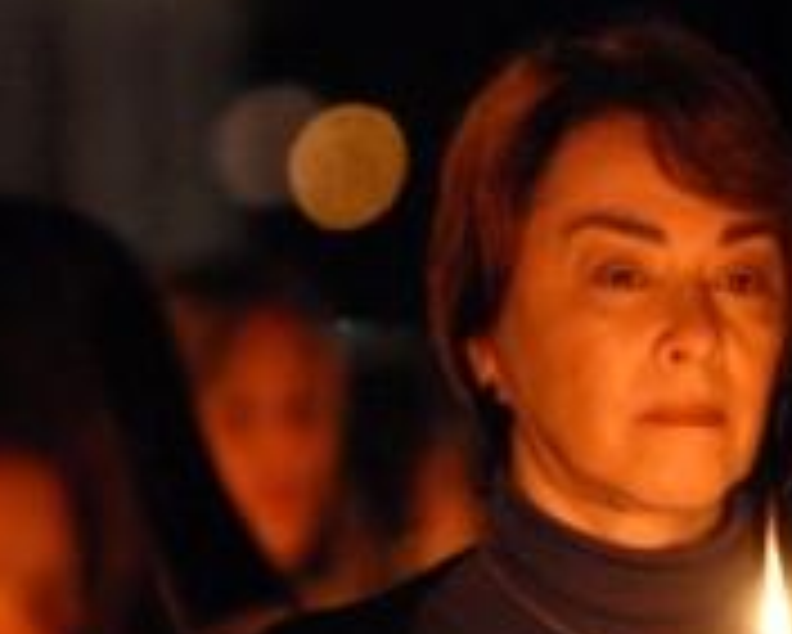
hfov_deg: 2.7
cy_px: 436
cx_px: 896
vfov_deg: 2.2
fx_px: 16792
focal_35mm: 716
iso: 1250
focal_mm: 200
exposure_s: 1/20
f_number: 2.8
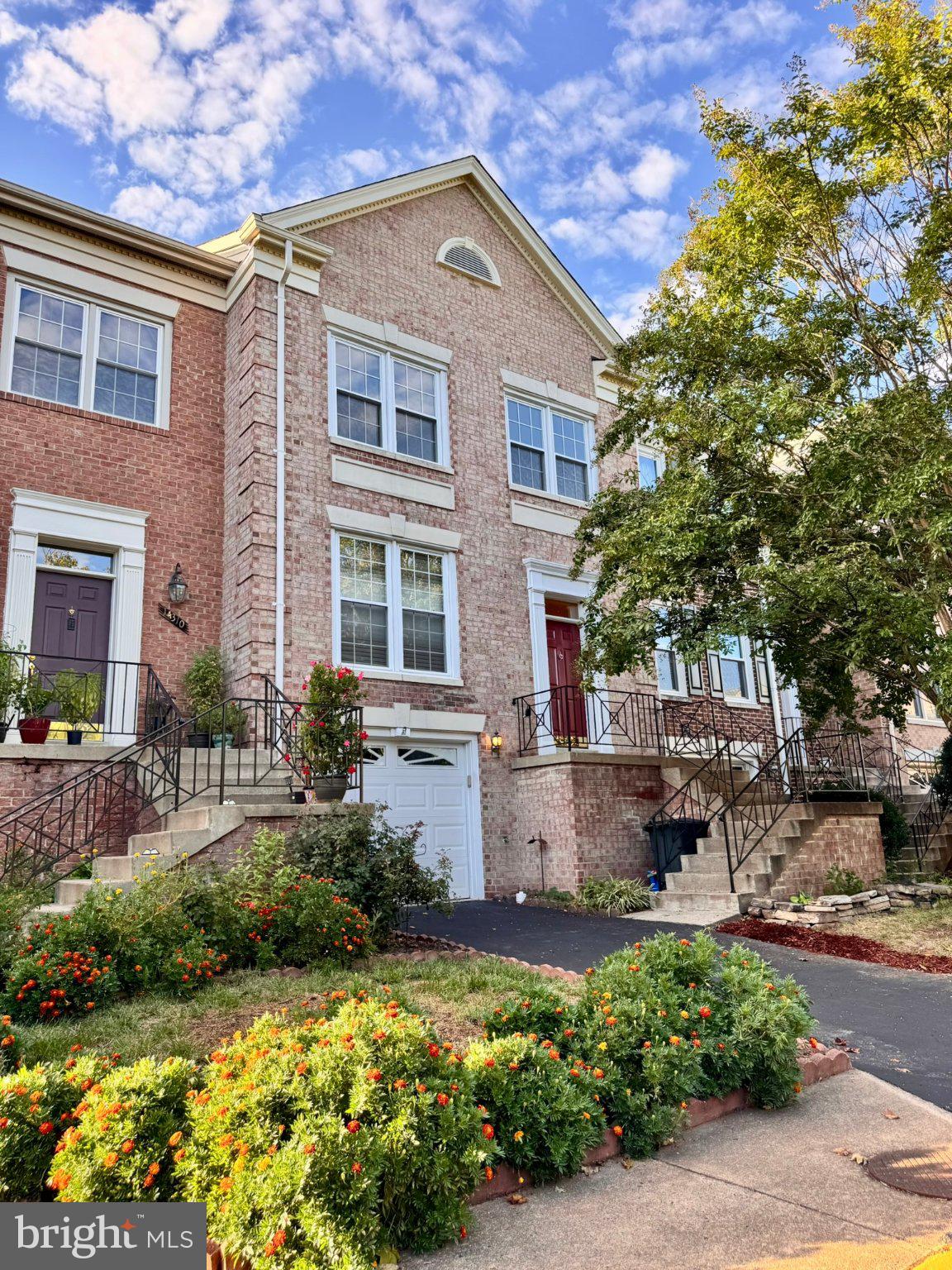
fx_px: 880
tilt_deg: +13.9
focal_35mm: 24
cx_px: 476
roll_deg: +3.1
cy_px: 635
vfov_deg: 71.6
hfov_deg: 56.8
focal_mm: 6.76
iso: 80
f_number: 1.78
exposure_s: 1/488
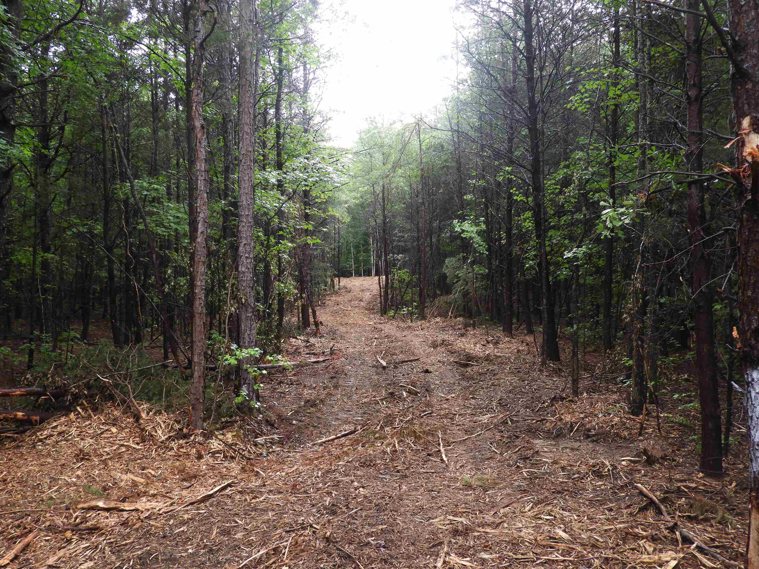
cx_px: 380
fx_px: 658
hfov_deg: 60.0
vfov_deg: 46.8
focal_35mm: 30
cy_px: 284
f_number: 3.5
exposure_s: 1/30
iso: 100
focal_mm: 5.4
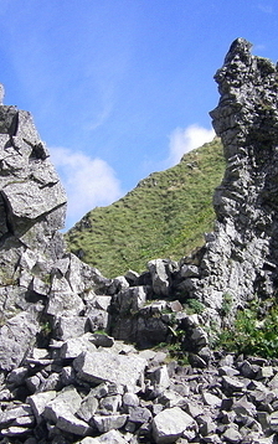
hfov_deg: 18.1
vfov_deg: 28.6
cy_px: 224
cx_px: 148
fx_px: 872
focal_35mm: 72
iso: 80
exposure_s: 1/160
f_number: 7
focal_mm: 6.3
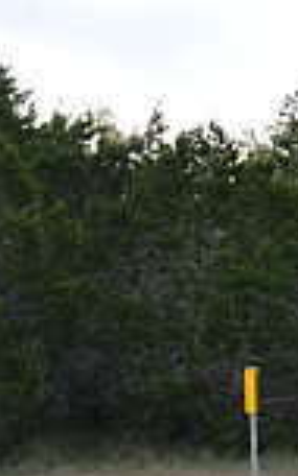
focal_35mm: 122
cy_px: 370
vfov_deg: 17.0
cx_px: 477
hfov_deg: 10.3
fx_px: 1584
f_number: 5.6
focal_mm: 21
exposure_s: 1/125
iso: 220
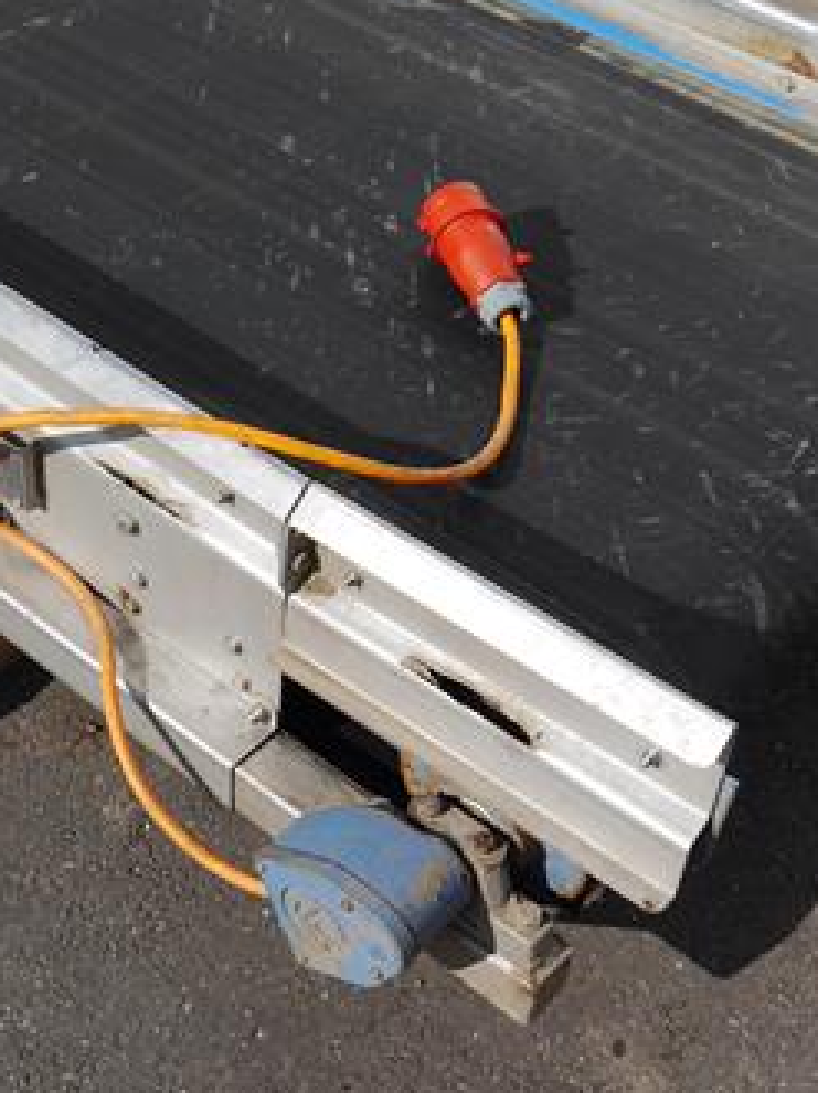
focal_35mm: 62
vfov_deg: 31.0
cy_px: 371
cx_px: 233
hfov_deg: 23.4
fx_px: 1956
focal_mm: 16
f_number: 8
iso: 160
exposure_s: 1/500
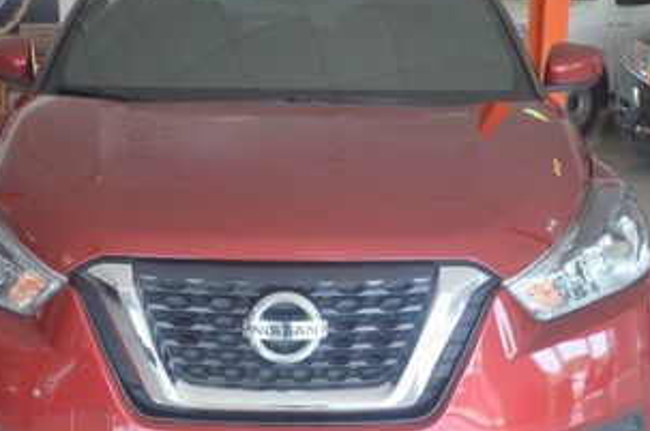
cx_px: 294
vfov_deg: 23.7
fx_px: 1028
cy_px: 236
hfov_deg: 35.1
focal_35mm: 57
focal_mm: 18
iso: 500
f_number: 3.5
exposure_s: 1/125
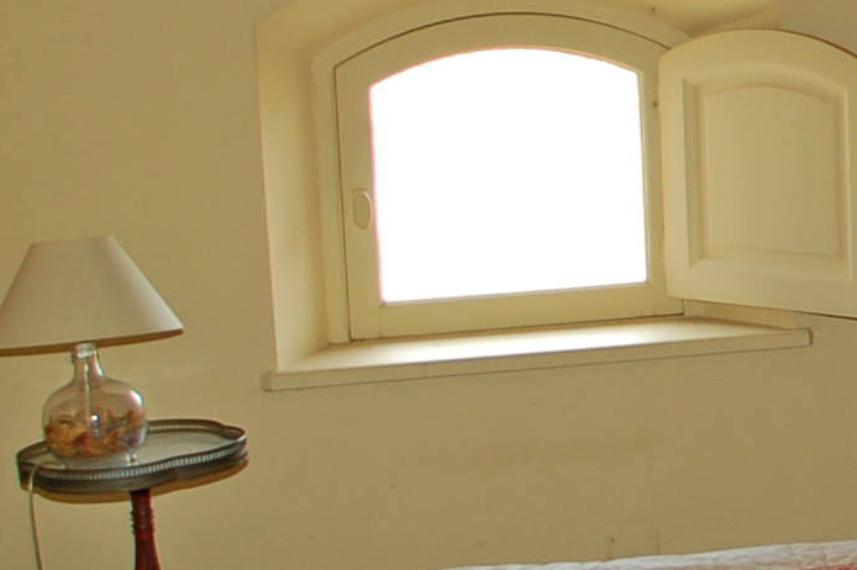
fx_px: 2784
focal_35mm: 117
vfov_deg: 11.7
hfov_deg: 15.8
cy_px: 160
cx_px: 1356
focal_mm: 18
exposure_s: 1/60
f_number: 3.5
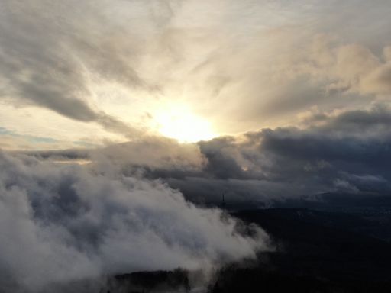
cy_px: 146
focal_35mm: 48
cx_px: 196
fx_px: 542
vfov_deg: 30.3
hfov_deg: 39.7
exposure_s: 1/120
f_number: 3.8
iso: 100
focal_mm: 8.6
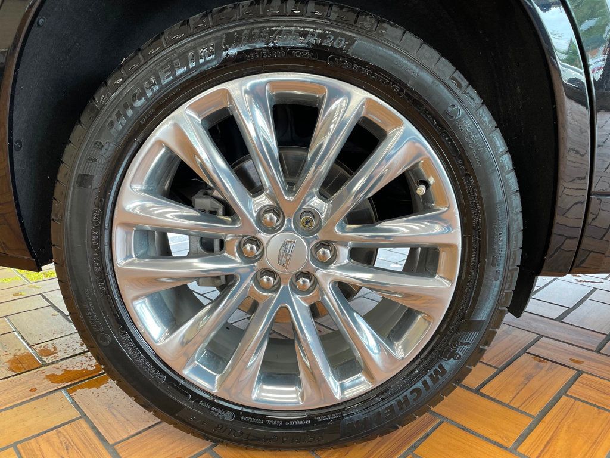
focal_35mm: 26
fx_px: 458
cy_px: 229
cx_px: 305
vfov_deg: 53.1
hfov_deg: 67.3
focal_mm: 4.2
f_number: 1.6
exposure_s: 1/120
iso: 100
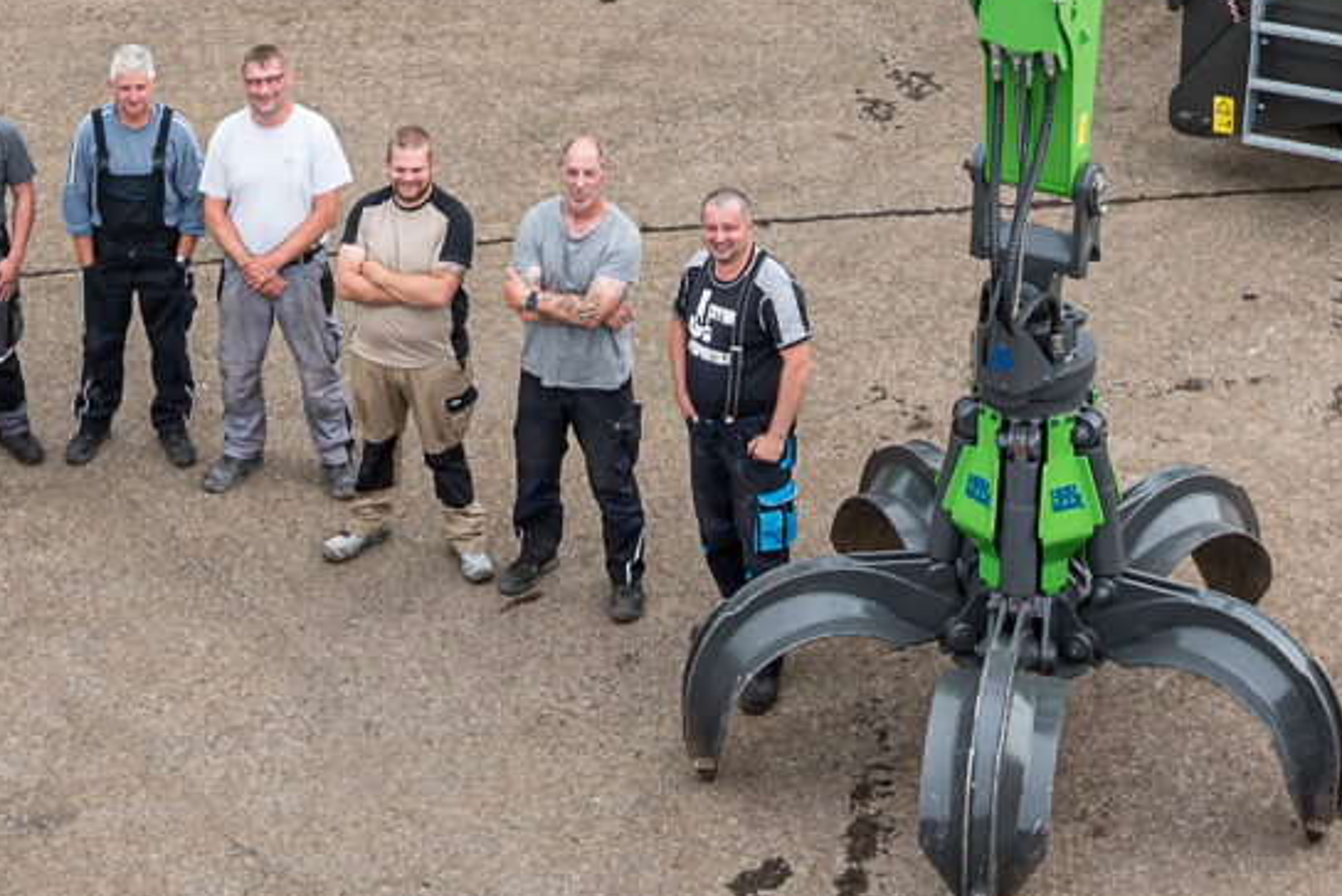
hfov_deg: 14.0
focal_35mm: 146
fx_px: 5444
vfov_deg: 8.9
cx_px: 935
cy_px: -868
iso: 100
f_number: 6.3
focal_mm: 31
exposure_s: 1/125
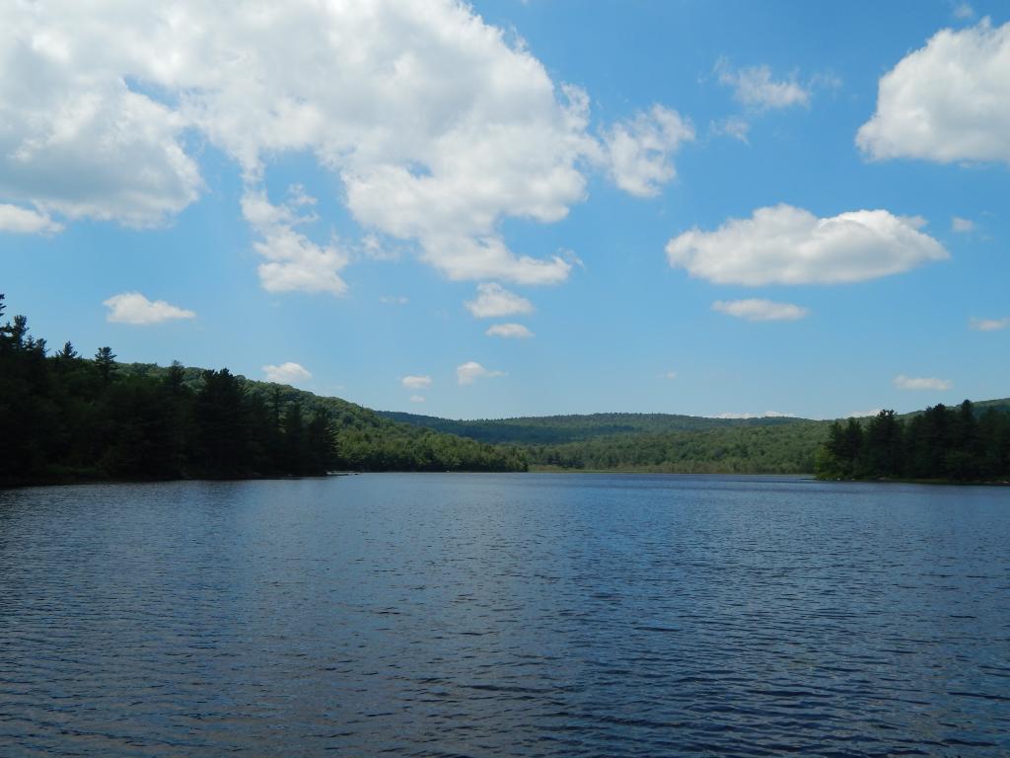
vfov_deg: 45.4
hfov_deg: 58.4
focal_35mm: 31
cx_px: 505
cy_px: 379
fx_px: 904
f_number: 6.5
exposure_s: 1/640
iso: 125
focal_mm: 5.6
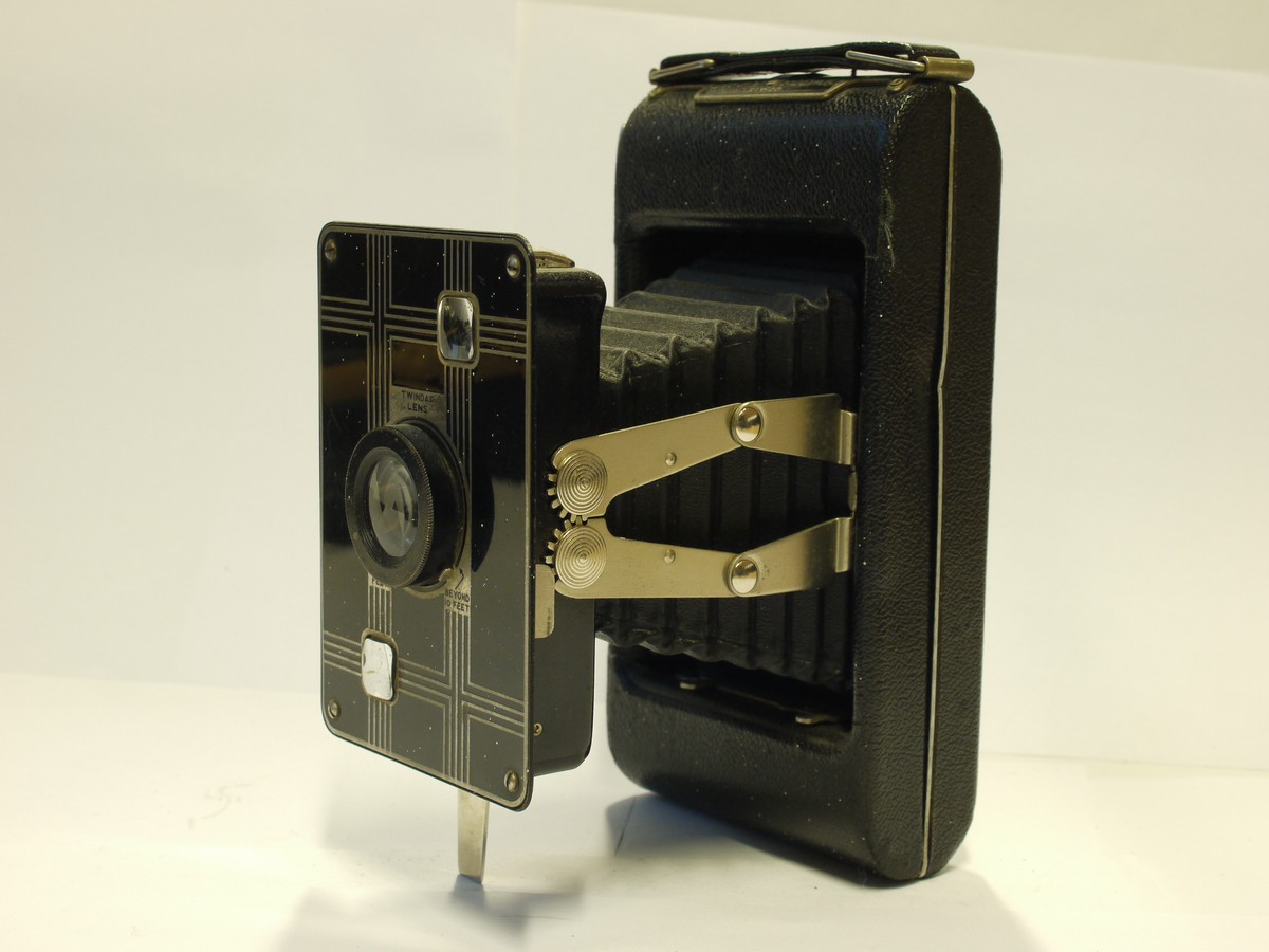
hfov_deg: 32.2
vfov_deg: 24.4
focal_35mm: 60
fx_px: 2200
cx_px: 634
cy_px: 476
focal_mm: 30
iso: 400
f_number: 9
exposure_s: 1/8
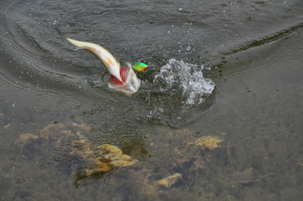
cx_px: 152
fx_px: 1324
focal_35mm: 158
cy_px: 100
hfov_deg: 13.1
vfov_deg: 8.7
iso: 1000
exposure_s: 1/2000
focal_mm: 105
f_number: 8
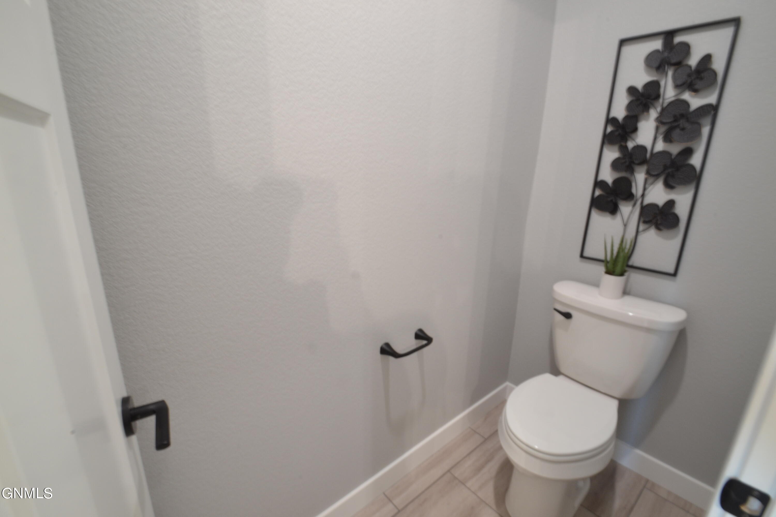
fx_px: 323
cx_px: 388
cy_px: 258
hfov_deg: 100.4
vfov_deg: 77.3
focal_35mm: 15
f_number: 20
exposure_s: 2
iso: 400
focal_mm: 10
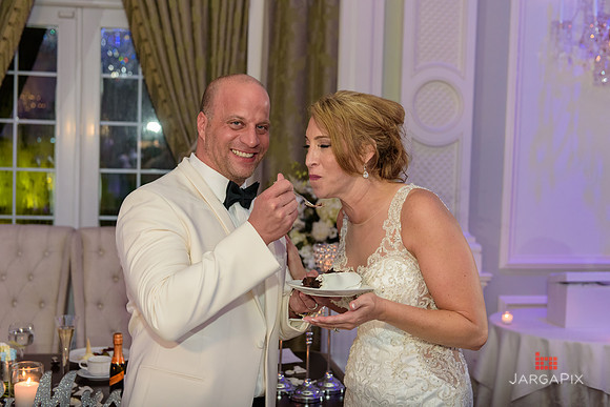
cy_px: 204
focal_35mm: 52
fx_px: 881
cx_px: 305
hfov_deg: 38.2
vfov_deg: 26.0
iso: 1600
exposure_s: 1/125
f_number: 3.2
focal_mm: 52
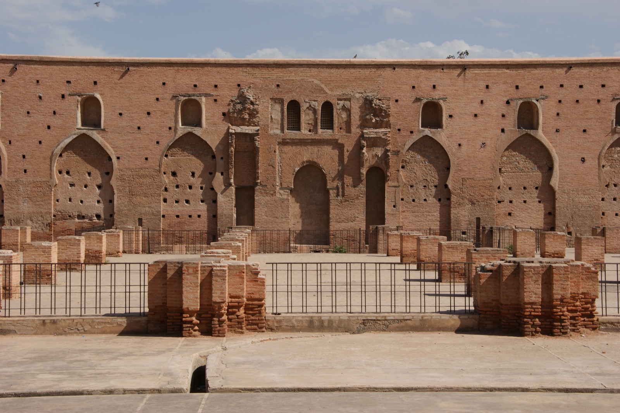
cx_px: 310
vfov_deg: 20.1
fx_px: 1162
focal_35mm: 68
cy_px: 206
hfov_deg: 29.9
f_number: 13
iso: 100
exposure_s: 1/160
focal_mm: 45
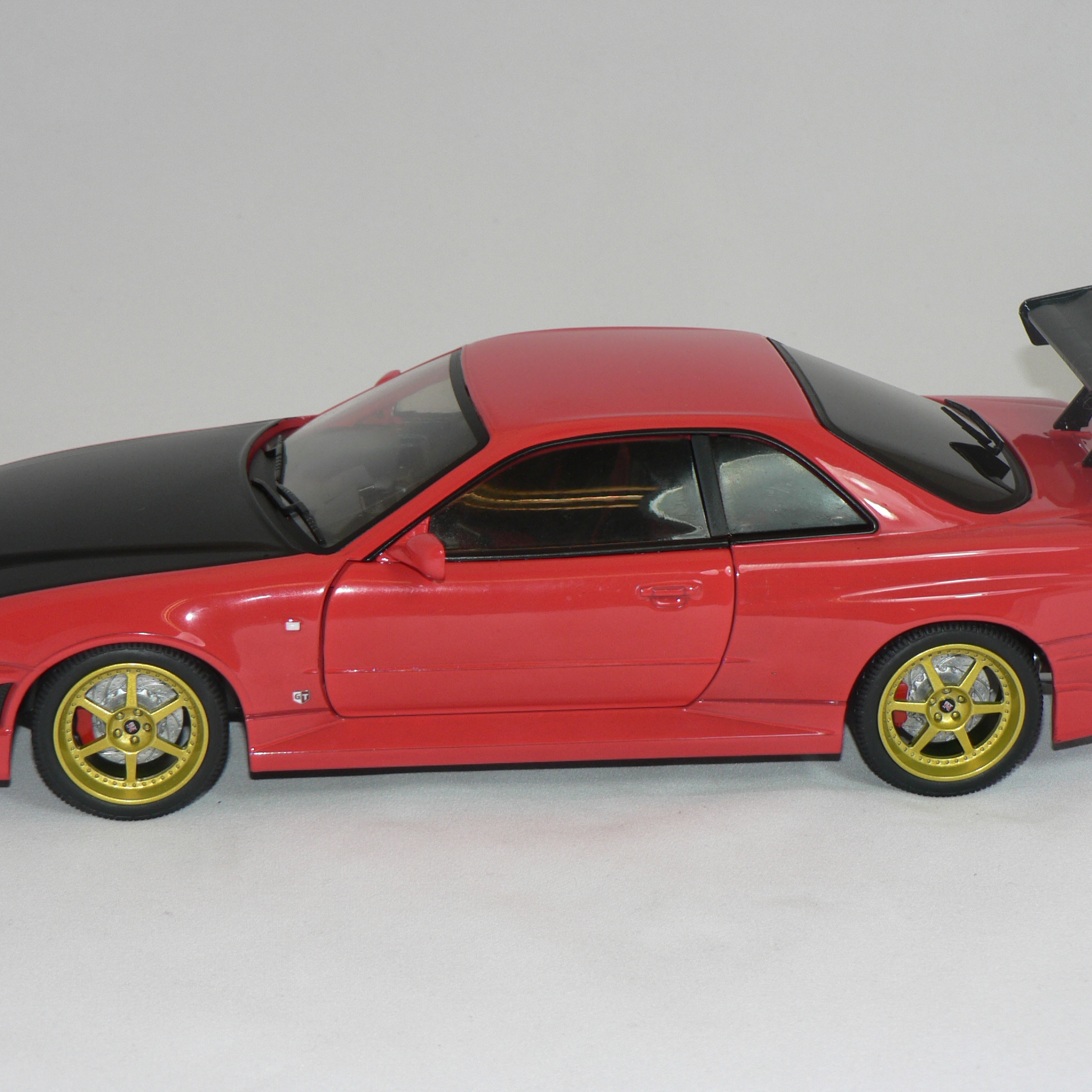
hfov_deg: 20.9
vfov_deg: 20.9
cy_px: 549
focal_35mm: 83
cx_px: 544
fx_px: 2962
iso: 80
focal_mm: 11.6
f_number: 3.2
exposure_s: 1/60
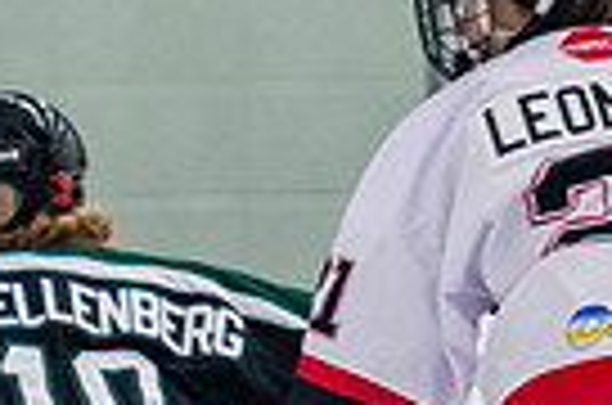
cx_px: -136
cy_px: 585
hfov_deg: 2.0
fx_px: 17690
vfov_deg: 1.3
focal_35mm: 1043
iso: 3200
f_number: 3.2
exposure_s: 1/640
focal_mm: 165
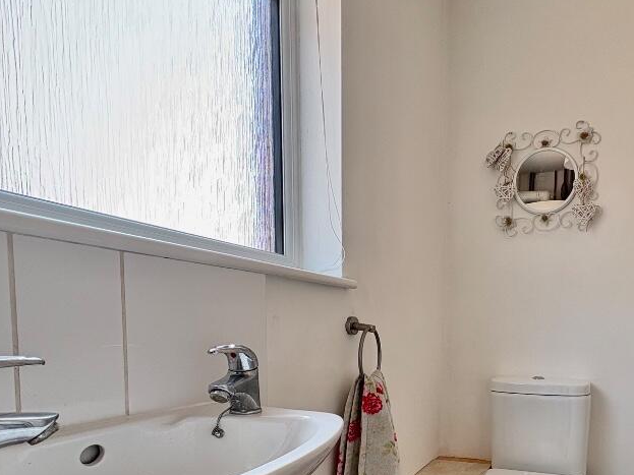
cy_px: 349
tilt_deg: -2.2
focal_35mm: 23
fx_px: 421
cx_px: 463
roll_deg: -0.3
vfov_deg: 56.3
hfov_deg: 69.8
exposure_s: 1/99
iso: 64
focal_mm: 2.22
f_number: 2.2
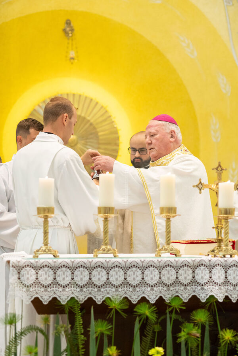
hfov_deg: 16.1
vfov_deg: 23.9
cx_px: 119
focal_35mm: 85
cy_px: 178
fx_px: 843
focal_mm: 85
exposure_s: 1/200
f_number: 3.2
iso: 2000
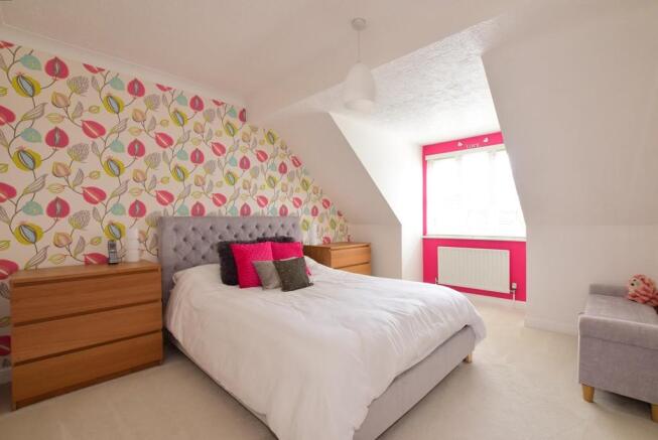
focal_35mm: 15
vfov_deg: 77.5
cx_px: 329
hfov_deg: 100.3
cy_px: 220
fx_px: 274
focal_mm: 10
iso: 500
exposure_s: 1/3
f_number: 18
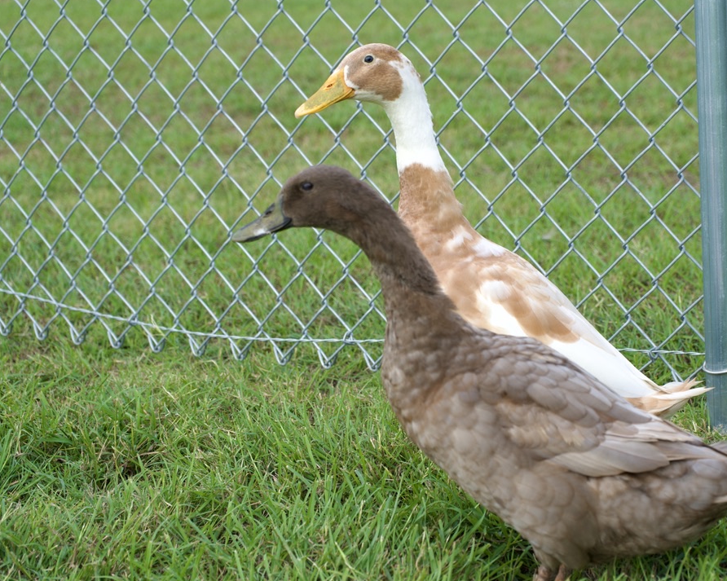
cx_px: 424
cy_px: 289
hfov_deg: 23.8
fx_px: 1721
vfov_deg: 19.2
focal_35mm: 80
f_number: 6.3
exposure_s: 1/200
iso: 100
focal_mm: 70
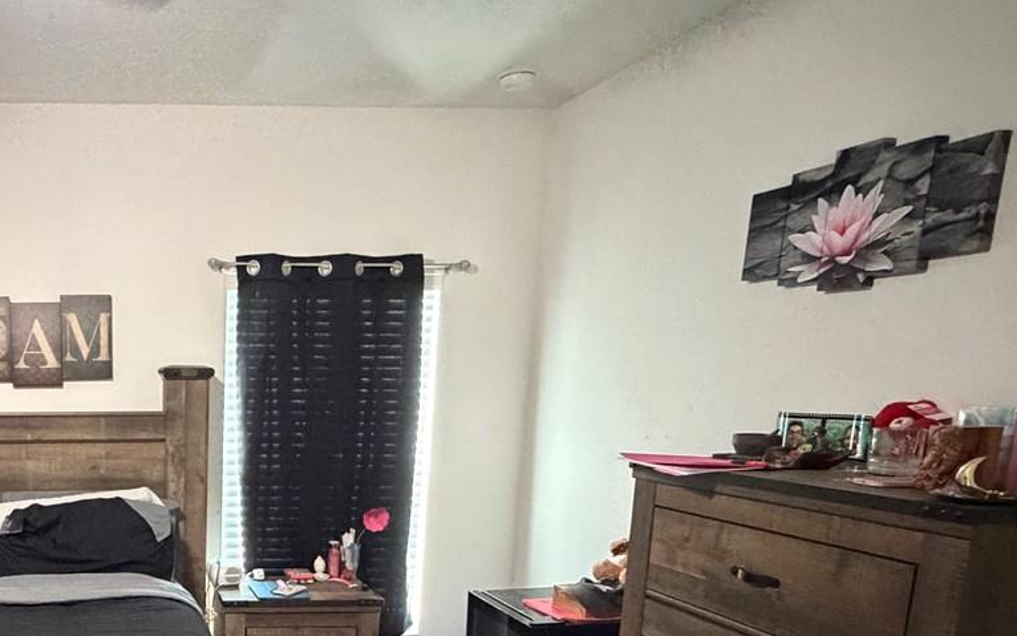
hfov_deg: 54.5
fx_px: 859
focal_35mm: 31
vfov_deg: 38.5
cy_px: 539
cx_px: 130
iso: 1250
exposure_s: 1/40
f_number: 2.2
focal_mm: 2.22
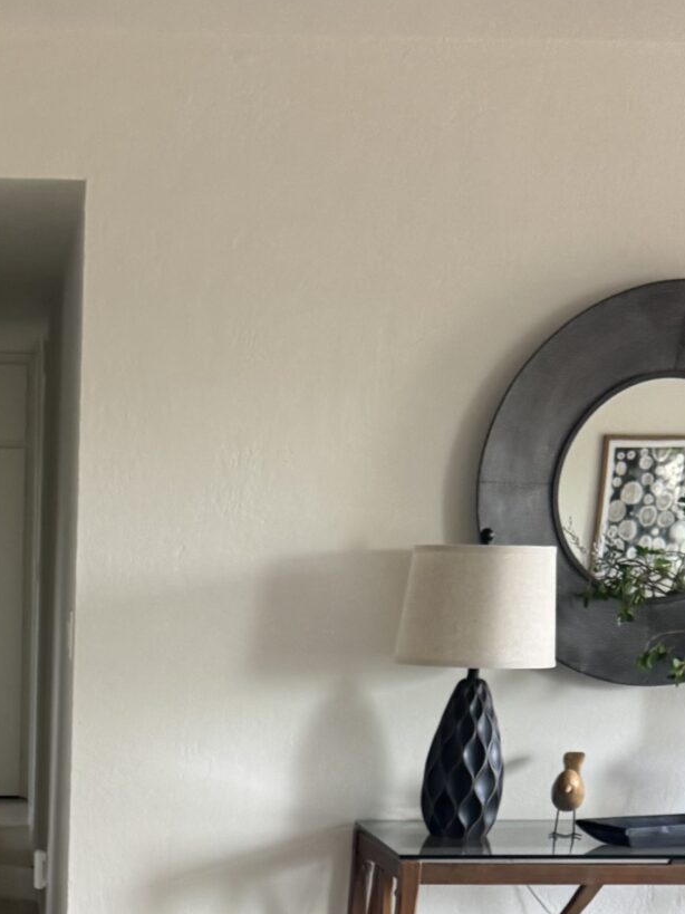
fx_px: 1979
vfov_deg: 22.9
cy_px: 1209
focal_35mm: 75
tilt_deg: -18.3
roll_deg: +2.6
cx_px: -12
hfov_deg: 19.1
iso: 200
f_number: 1.78
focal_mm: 6.76
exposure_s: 1/121
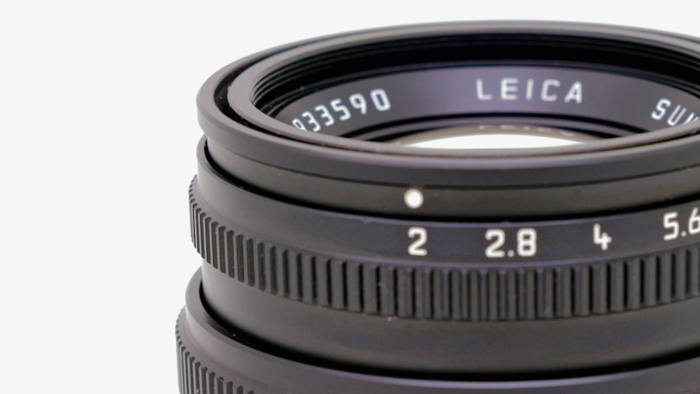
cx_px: 478
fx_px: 2469
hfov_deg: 16.1
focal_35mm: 133
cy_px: 447
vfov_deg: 9.0
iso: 800
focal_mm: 43
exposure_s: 1/80
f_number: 8
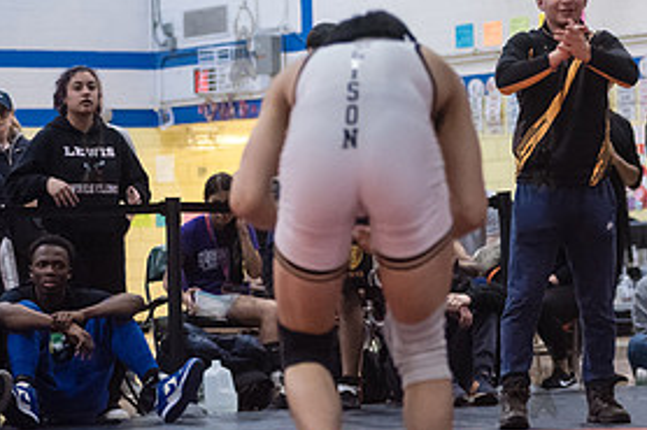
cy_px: 152
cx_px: 542
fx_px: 2999
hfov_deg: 12.2
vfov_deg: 8.2
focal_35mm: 167
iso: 8000
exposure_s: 1/500
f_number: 3.5
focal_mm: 80
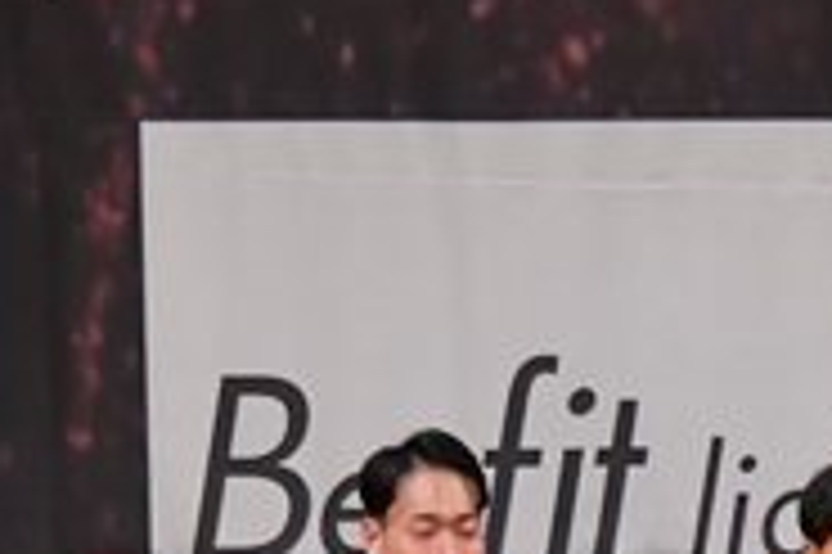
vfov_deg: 2.2
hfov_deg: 3.4
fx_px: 14200
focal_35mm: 615
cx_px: 983
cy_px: 991
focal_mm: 98
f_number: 5.6
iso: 5600
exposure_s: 1/400
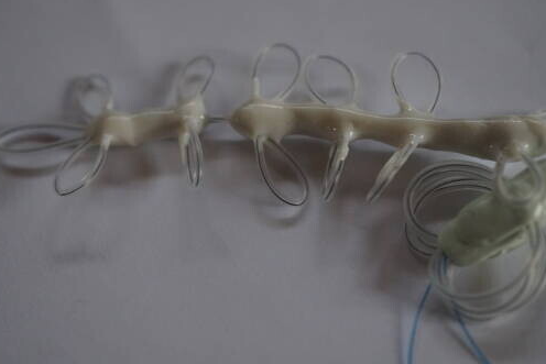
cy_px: 167
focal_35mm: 58
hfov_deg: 34.5
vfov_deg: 23.4
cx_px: 266
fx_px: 880
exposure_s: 1/80
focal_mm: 30
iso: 800
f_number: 4.5
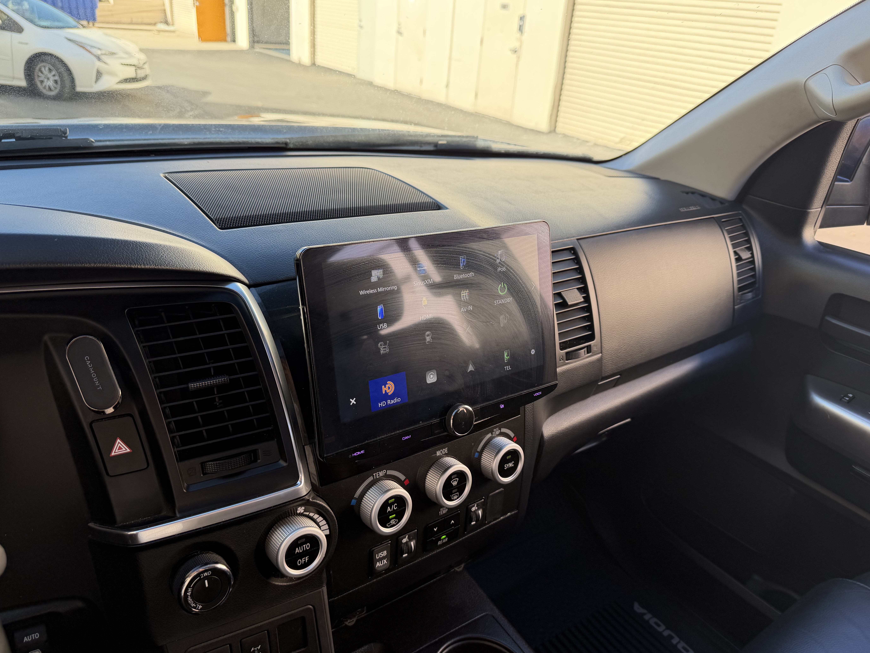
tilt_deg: -26.1
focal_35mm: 25
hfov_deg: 69.4
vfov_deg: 54.9
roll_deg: -4.6
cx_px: 430
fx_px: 628
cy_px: 325
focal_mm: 6.76
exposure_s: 1/350
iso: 80
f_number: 1.78
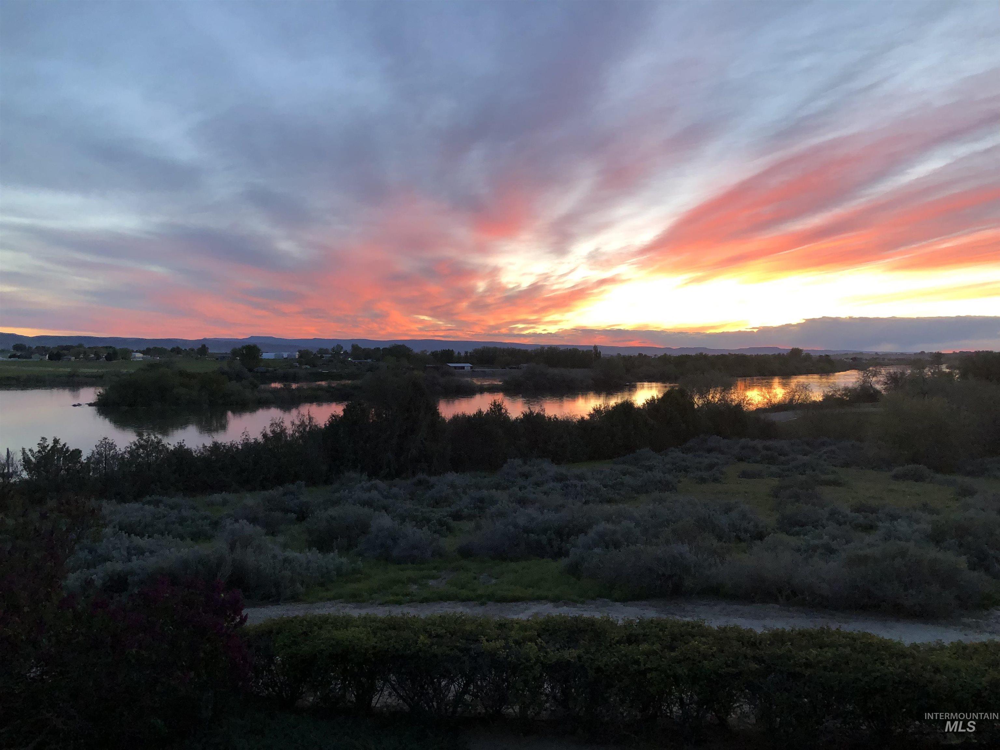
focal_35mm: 28
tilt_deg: -0.8
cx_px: 500
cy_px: 375
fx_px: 809
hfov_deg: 63.4
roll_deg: +0.4
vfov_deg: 49.7
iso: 100
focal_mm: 3.99
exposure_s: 1/120
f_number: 1.8
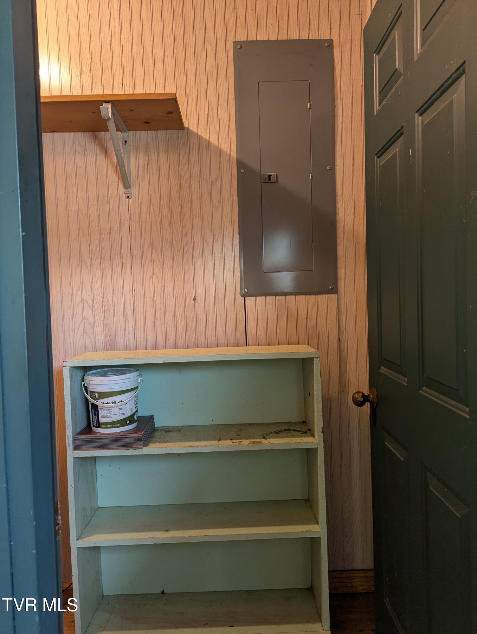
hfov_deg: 56.9
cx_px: 238
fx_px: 440
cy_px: 317
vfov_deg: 71.5
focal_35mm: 24
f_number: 1.85
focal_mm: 6.81
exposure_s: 1/24
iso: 55
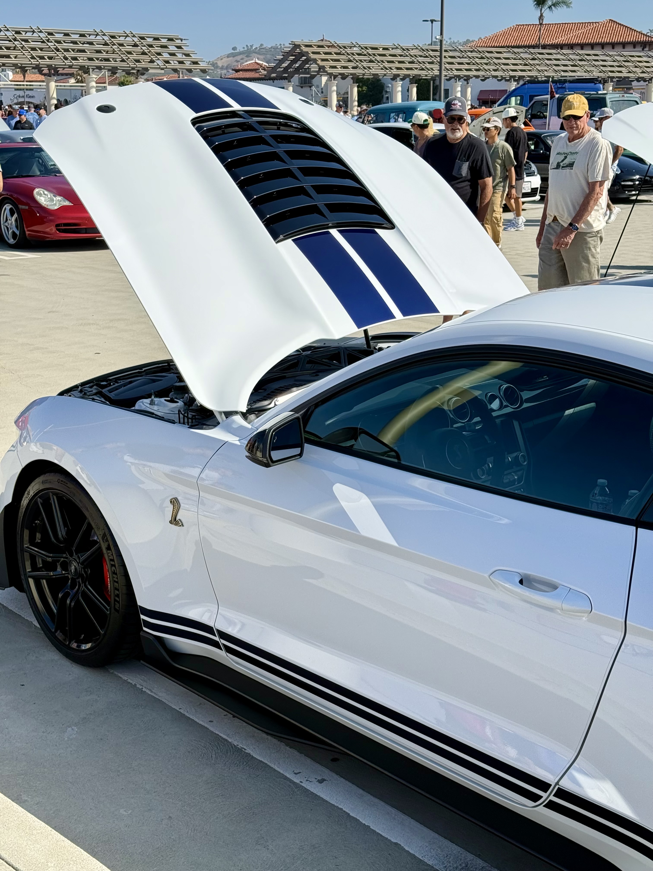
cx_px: 326
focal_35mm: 48
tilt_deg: -13.8
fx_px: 1207
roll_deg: +0.0
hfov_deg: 30.3
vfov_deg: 39.7
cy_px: 436
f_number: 1.78
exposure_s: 1/3534
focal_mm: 6.76
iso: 100
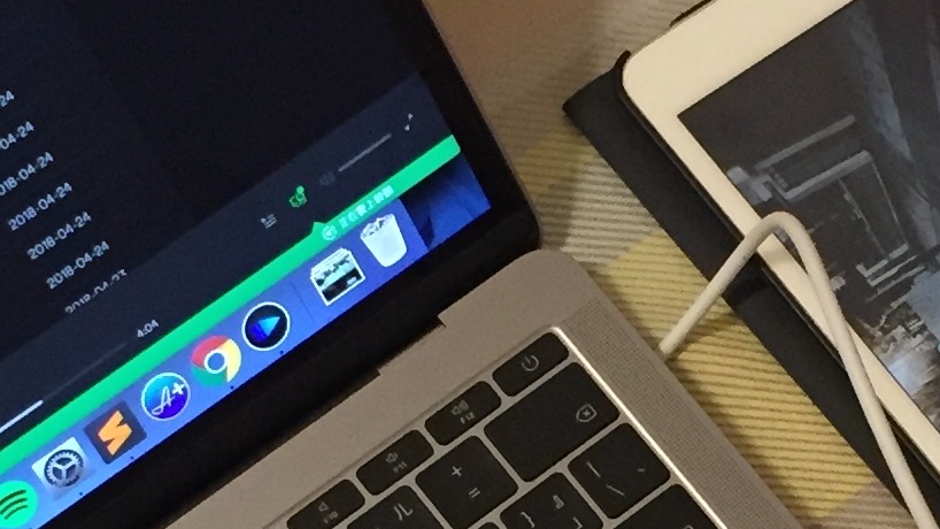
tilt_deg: -73.8
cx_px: 680
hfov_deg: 17.0
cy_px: 601
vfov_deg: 9.5
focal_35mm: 126
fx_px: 3140
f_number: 2.2
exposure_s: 1/30
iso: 250
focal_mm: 4.15
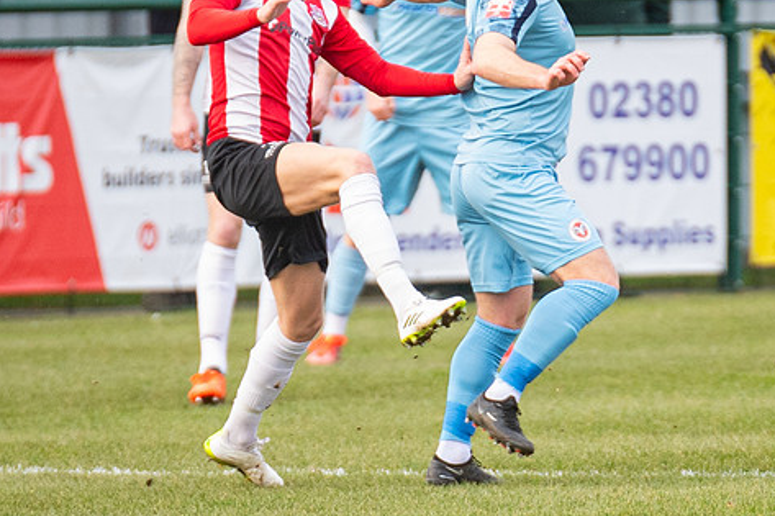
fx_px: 25436
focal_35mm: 1182
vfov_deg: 1.2
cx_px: 617
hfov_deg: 1.7
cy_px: 253
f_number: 2.8
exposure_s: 1/1250
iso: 1000
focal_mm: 300
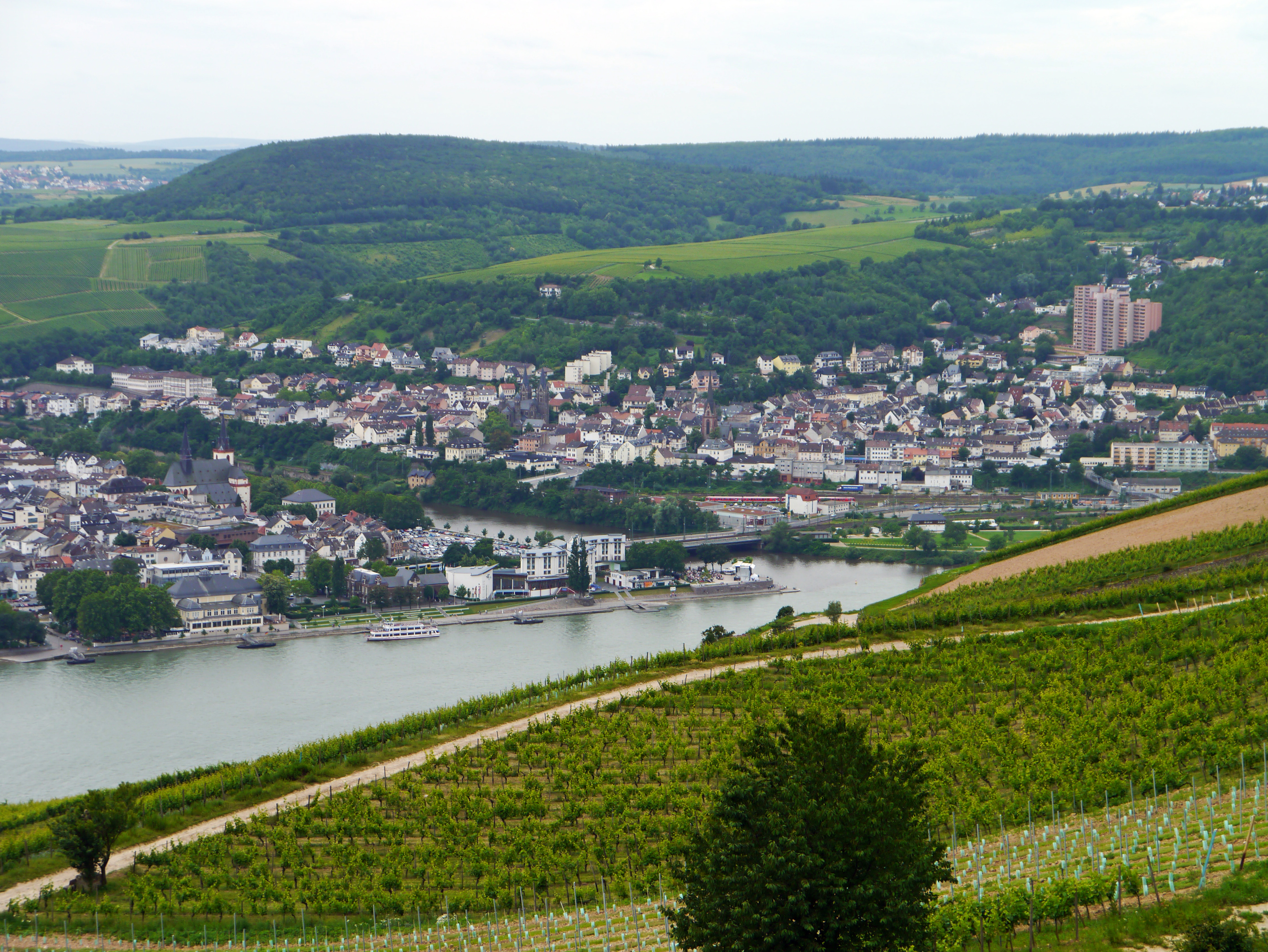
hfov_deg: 25.0
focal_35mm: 78
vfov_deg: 18.9
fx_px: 2858
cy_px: 476
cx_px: 634
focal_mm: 39
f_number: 7.1
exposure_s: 1/250
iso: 160
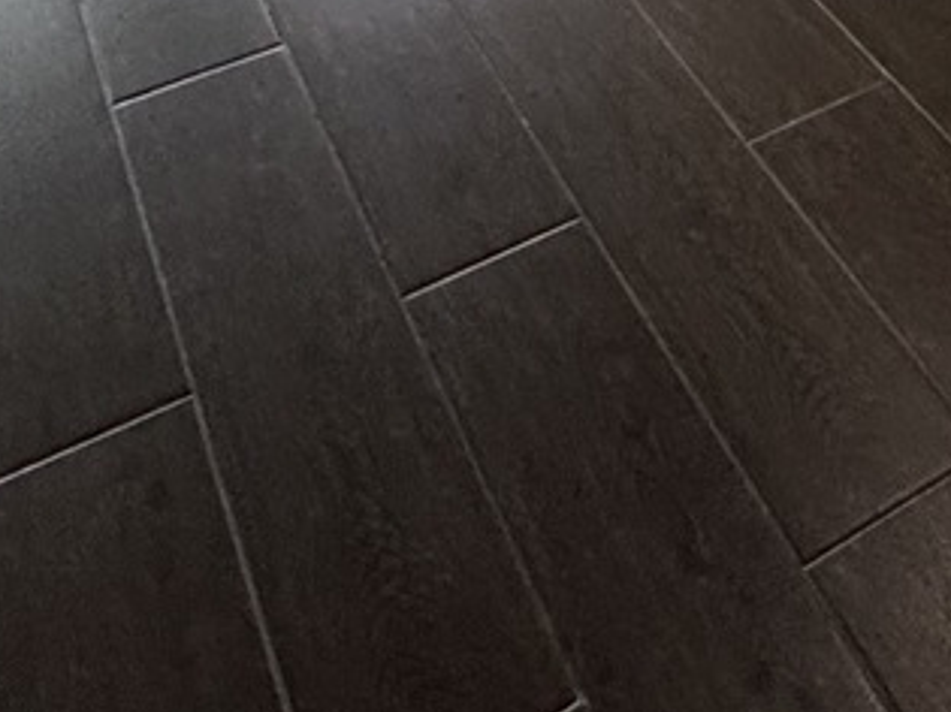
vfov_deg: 15.8
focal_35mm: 64
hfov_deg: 28.3
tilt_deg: -8.3
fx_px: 1758
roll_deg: +0.8
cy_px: -848
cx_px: 969
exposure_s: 1/60
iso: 160
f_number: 2.2
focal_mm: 2.22
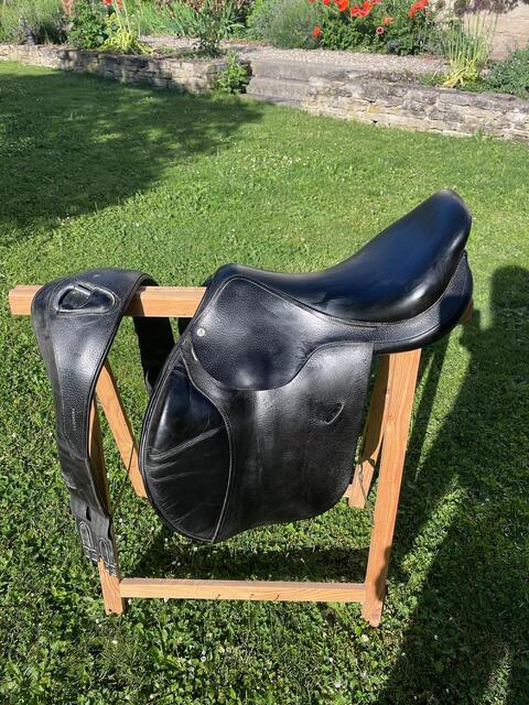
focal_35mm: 26
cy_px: 352
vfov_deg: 67.3
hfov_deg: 53.1
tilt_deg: -35.9
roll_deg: +0.1
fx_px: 530
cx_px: 264
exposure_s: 1/1890
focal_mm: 5.1
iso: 50
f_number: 1.6
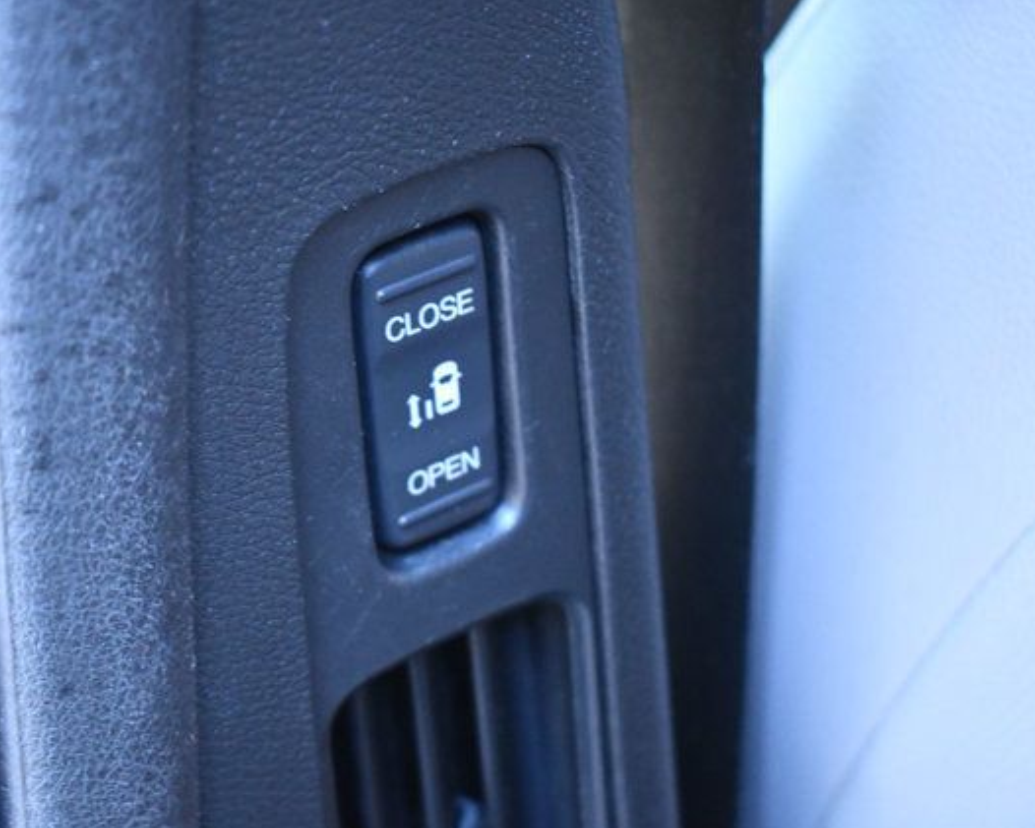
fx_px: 2206
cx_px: 466
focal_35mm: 72
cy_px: 412
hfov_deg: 26.4
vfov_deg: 21.3
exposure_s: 1/60
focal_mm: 42
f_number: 5
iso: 5000
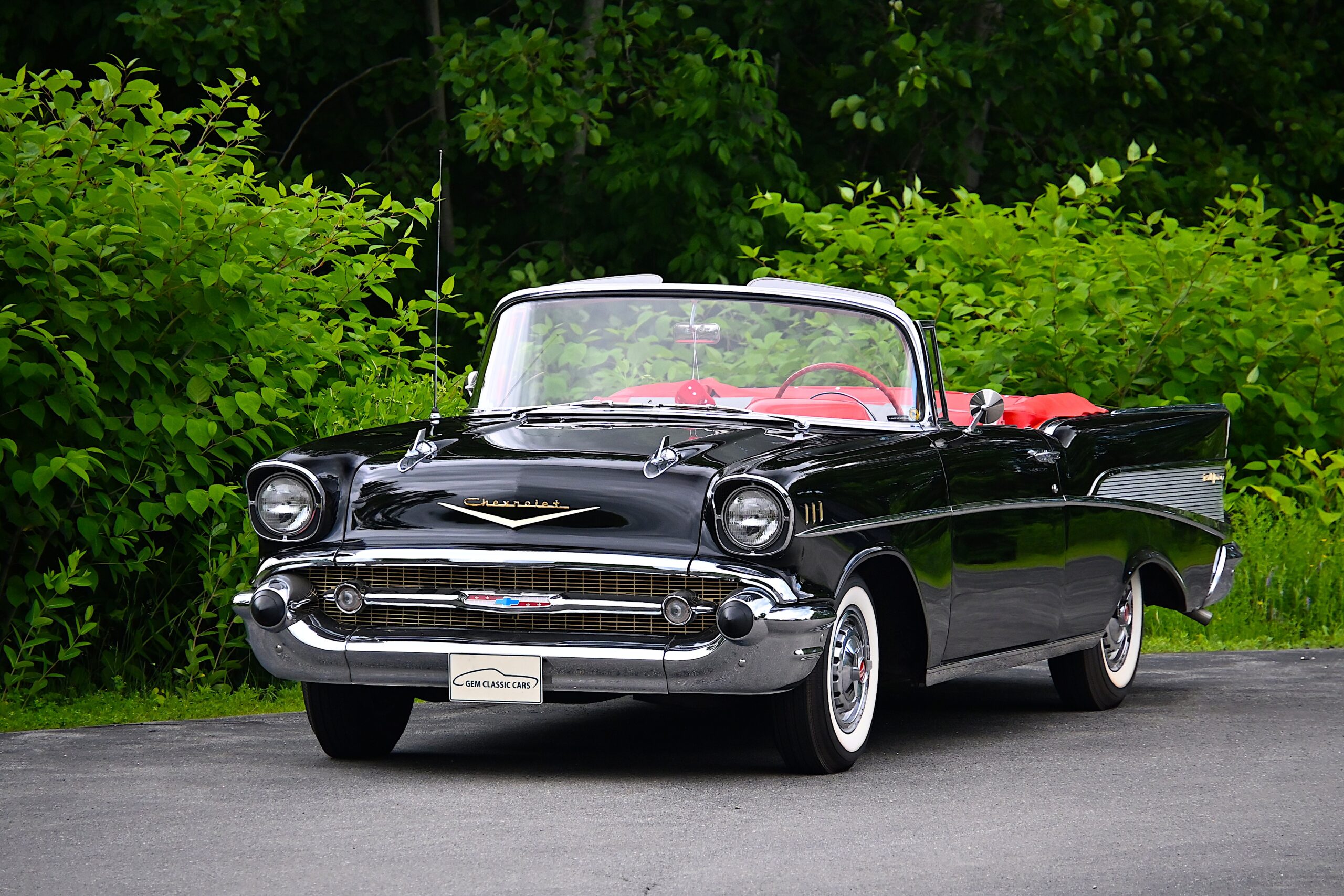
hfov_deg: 7.8
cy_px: 448
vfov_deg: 5.2
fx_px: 9800
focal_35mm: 262
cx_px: 672
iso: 1250
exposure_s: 1/250
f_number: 6
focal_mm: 175
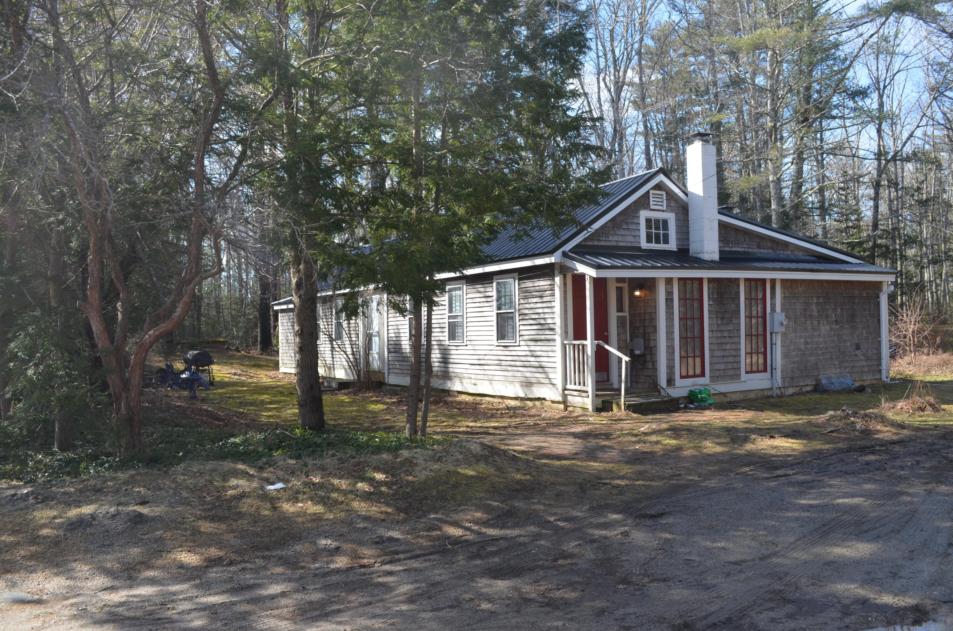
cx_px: 476
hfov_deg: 62.0
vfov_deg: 43.4
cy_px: 316
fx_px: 793
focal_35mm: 30
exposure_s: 1/200
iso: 200
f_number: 7.1
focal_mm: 20
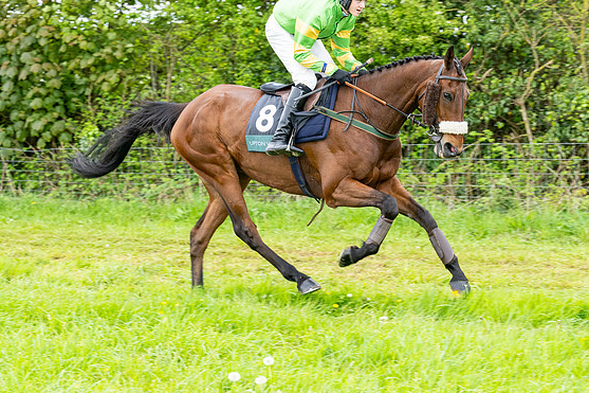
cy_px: 132
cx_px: 315
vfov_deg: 11.7
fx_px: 1914
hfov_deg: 17.5
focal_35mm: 117
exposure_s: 1/500
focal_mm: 72
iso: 400
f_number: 5
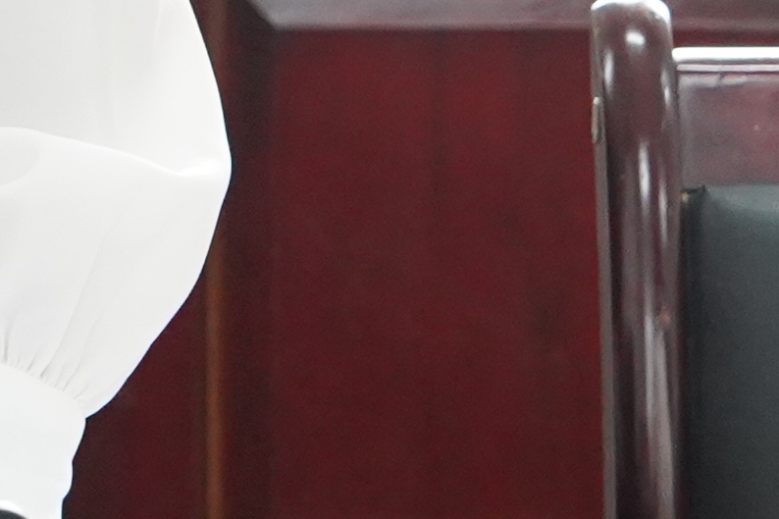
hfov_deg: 5.9
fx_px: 7355
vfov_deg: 4.0
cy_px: -446
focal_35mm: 340
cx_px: -732
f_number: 5.6
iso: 3200
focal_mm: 45
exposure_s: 1/200
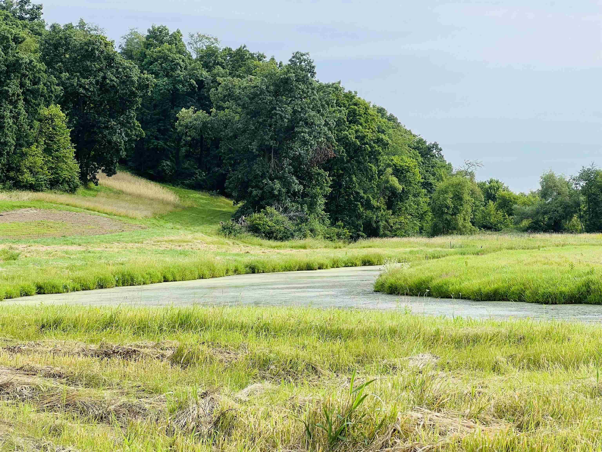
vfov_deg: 19.1
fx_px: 1339
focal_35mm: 77
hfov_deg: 25.3
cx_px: 301
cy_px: 226
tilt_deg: +0.0
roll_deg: +1.8
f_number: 2.8
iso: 32
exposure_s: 1/243
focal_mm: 9
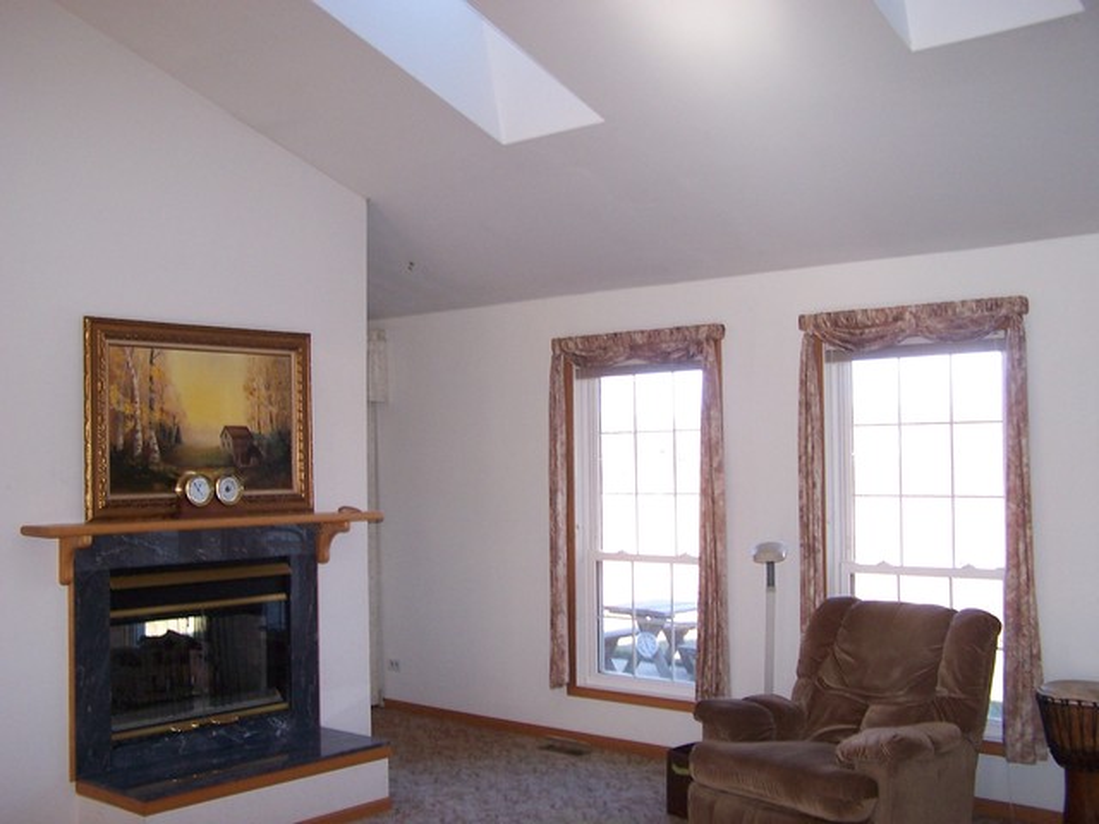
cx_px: 550
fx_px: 1206
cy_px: 412
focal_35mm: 38
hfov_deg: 49.0
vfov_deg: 37.7
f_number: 2.8
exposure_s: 1/60
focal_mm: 6.3
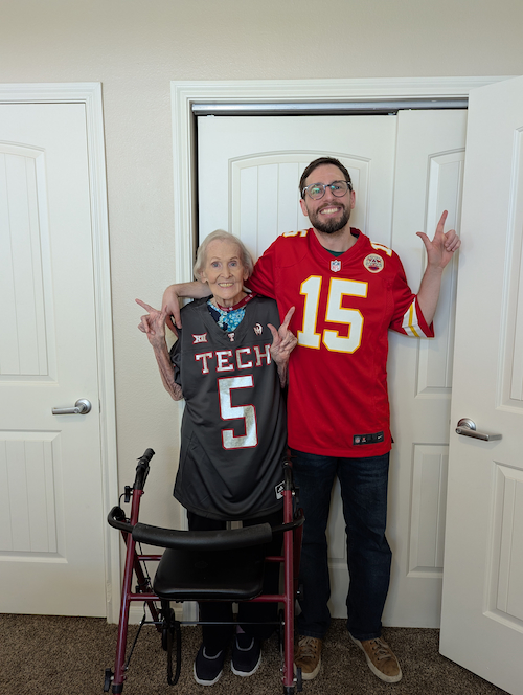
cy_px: 348
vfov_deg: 71.5
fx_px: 482
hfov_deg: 56.9
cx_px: 262
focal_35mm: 24
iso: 95
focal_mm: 6.81
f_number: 1.85
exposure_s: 1/23.8
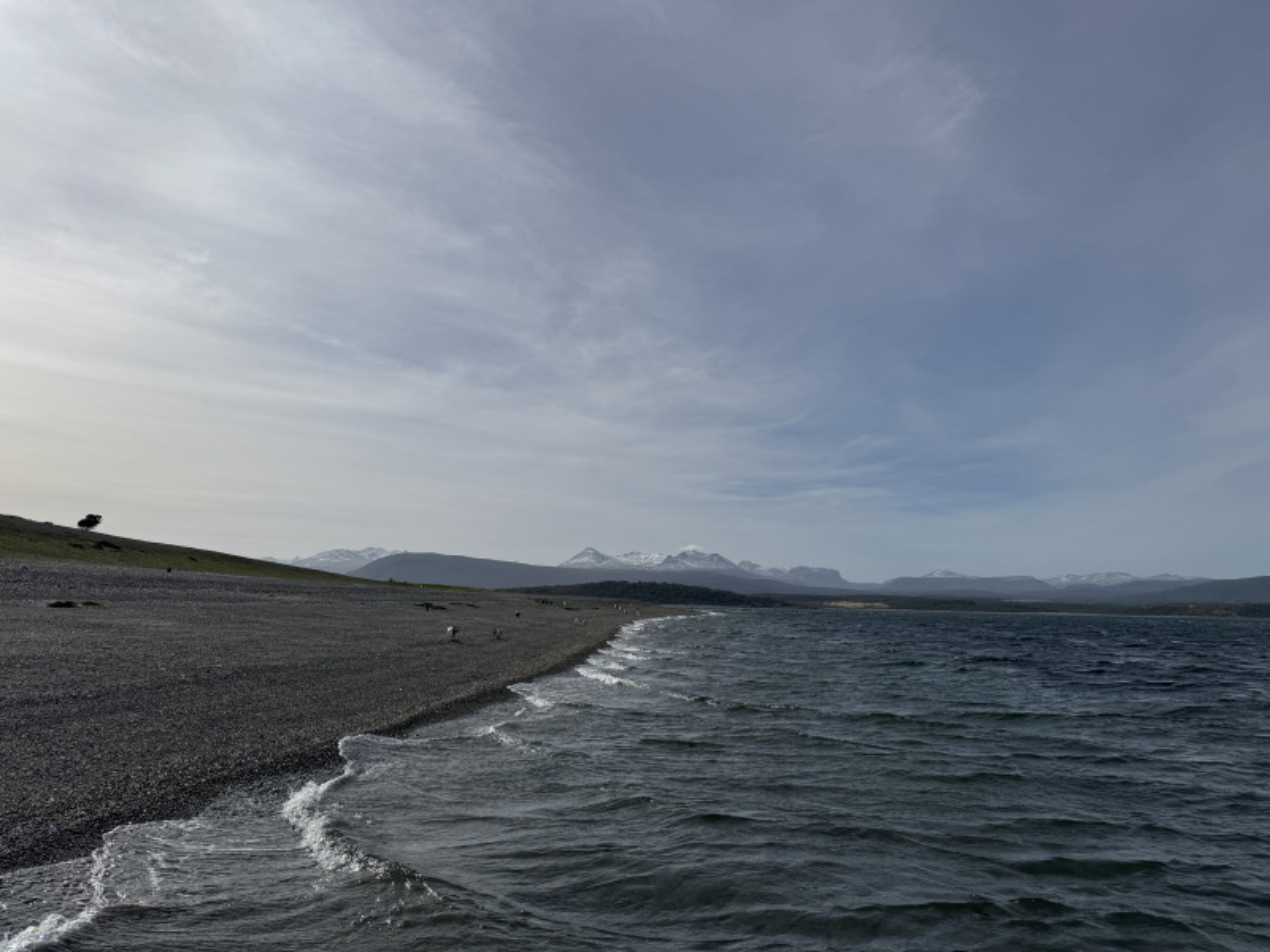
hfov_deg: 71.6
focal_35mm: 24
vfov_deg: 56.8
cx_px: 635
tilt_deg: +8.7
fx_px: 881
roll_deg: -1.4
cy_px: 476
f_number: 1.78
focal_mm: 6.76
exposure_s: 1/12346
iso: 64
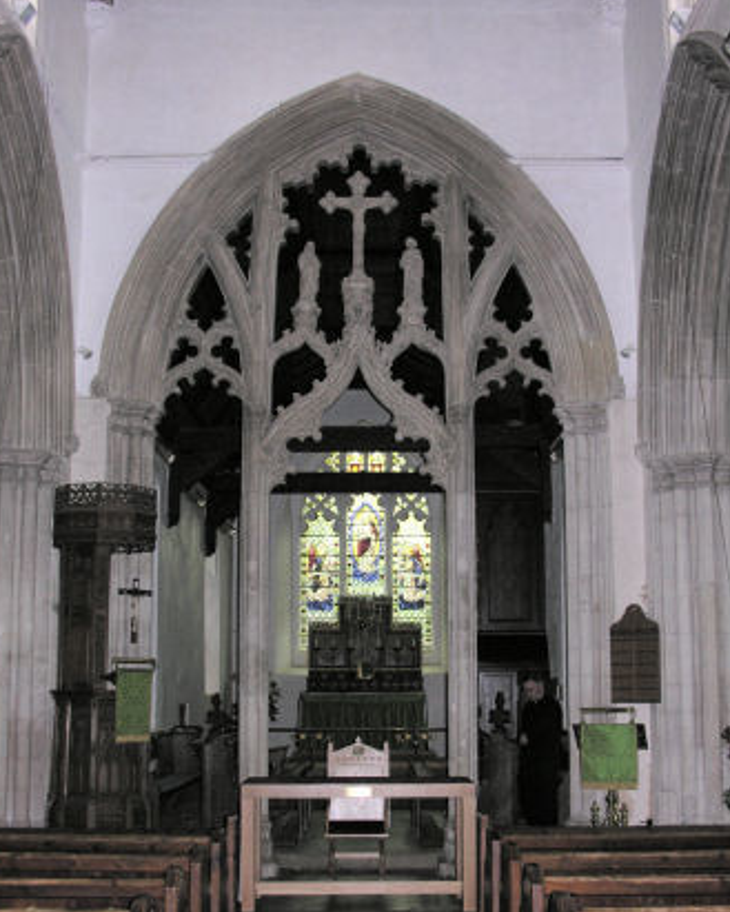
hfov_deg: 32.1
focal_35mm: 47
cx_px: 349
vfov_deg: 39.5
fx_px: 1269
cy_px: 504
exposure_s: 1/60.1
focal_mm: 11
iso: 187
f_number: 2.9
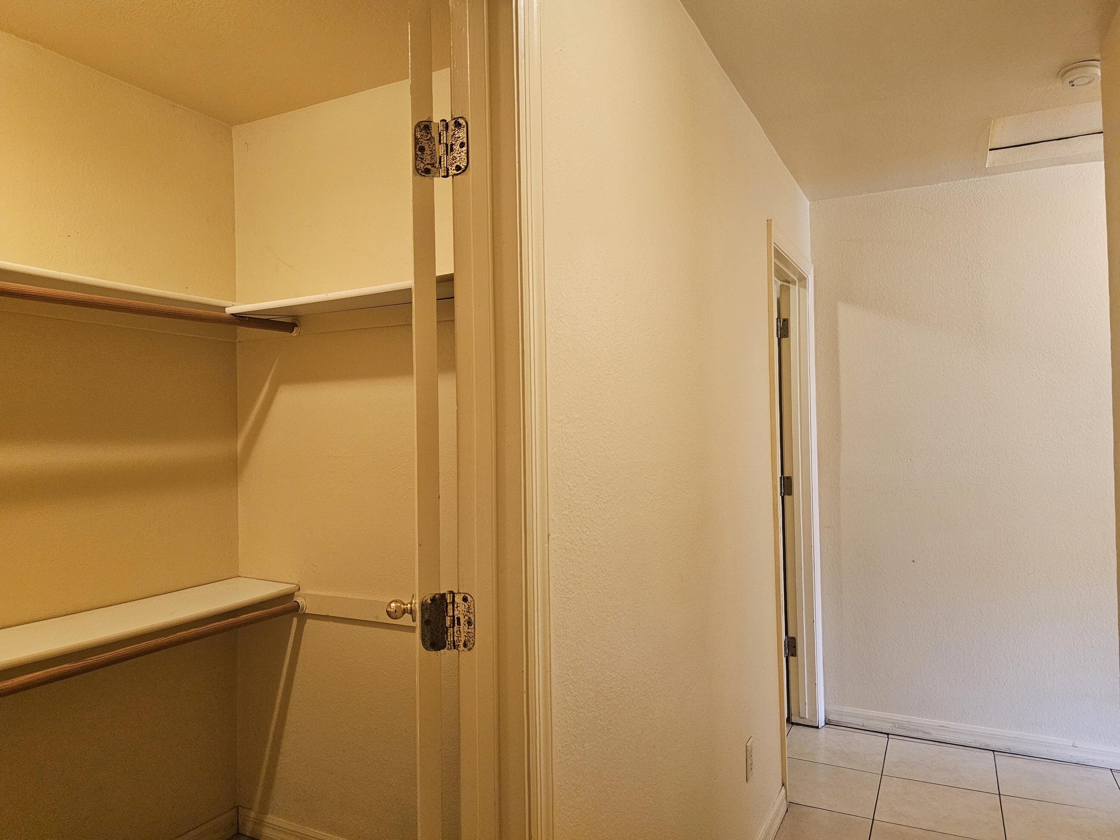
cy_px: 420
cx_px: 560
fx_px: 744
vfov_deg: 58.9
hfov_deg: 73.9
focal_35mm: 23
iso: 1000
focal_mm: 6.3
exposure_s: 1/120
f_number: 1.7
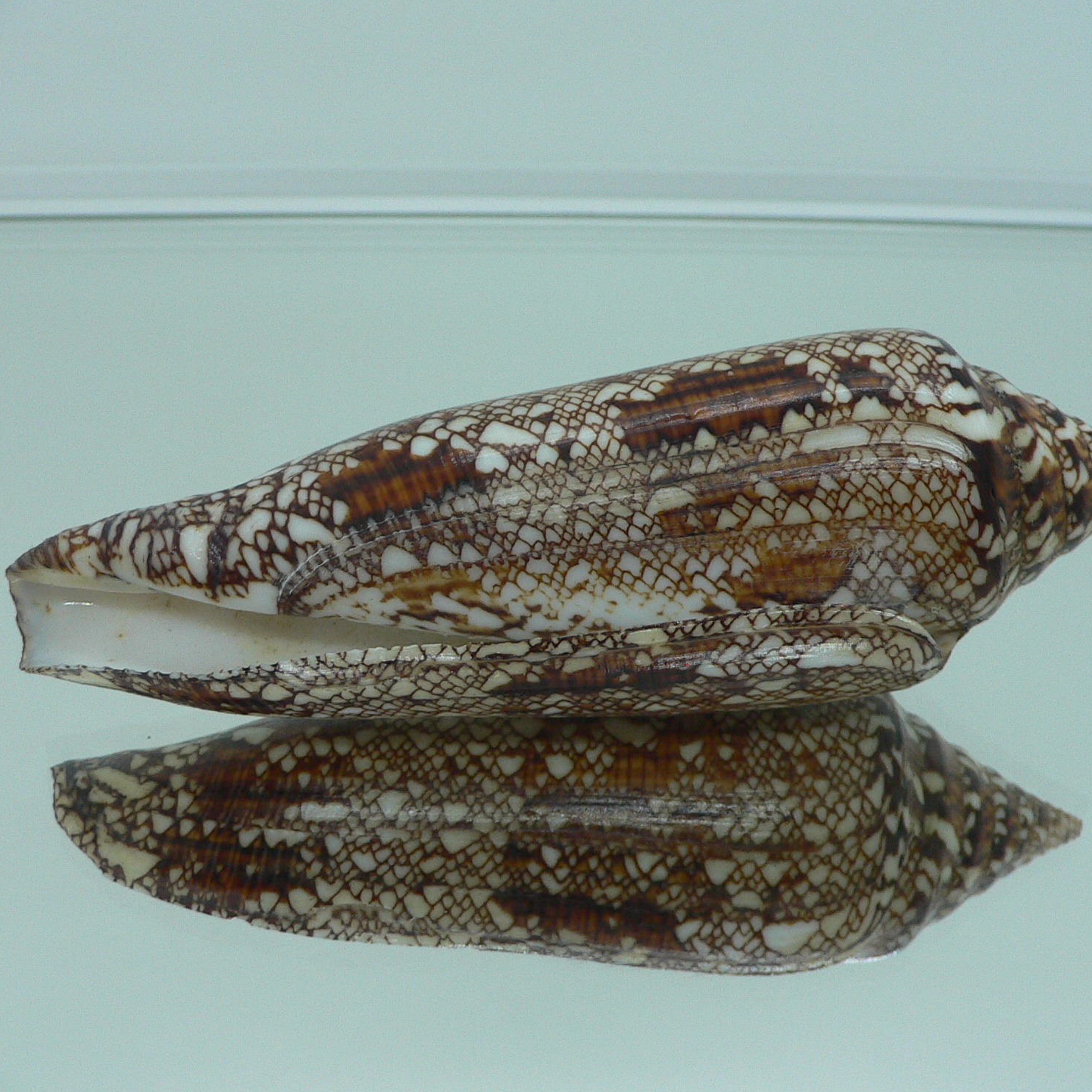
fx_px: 1499
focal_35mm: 42
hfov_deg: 40.0
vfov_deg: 40.0
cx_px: 604
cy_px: 555
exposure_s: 1/60
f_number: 2.8
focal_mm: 4.6
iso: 150
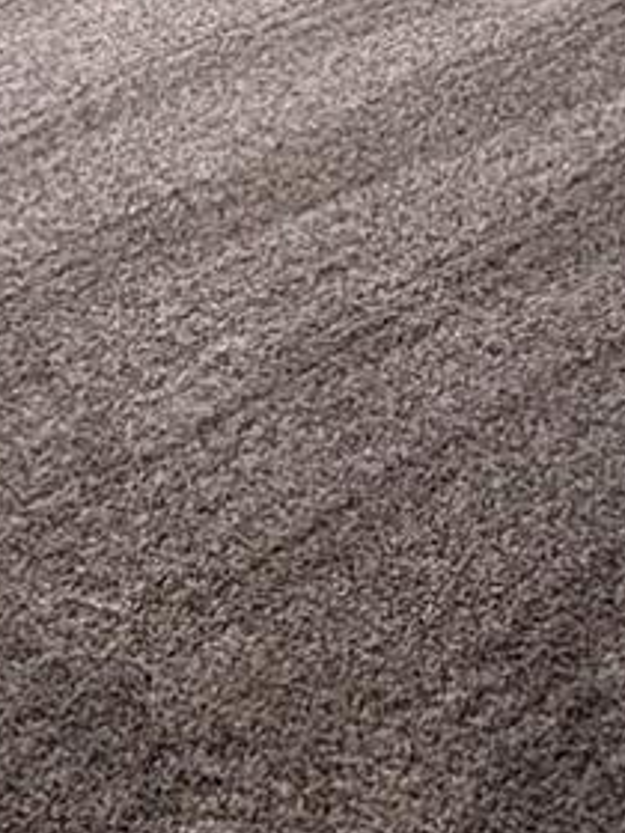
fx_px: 1806
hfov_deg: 19.5
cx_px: 153
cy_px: -518
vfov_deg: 20.8
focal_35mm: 75
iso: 100
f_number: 2.2
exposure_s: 1/120
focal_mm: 2.22
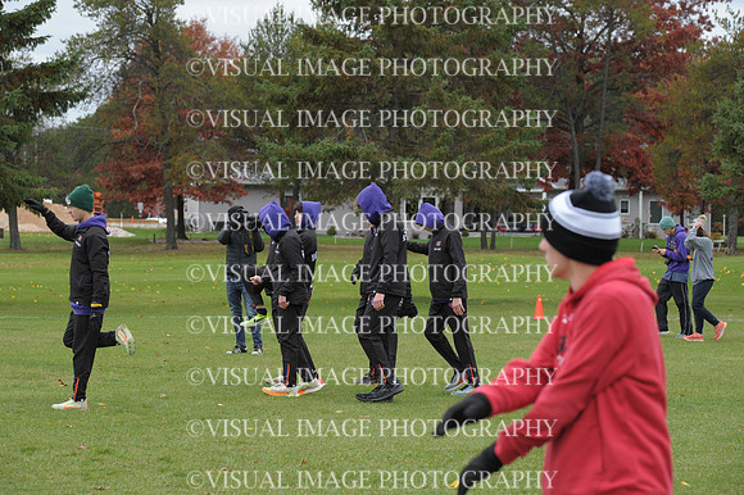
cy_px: 248
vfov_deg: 11.0
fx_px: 2582
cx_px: 372
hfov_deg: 16.4
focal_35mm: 125
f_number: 6.3
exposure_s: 1/800
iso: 1000
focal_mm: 125
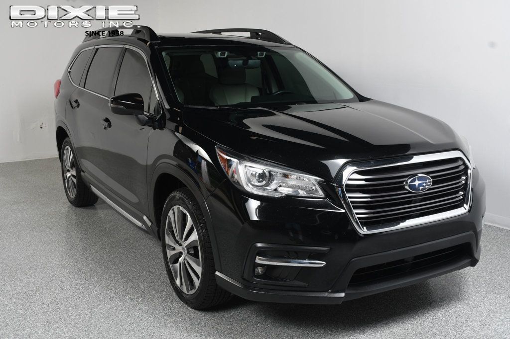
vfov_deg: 34.2
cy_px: 170
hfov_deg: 49.6
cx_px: 255
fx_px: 552
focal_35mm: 39
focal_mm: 26
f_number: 9
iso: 100
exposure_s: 1/160
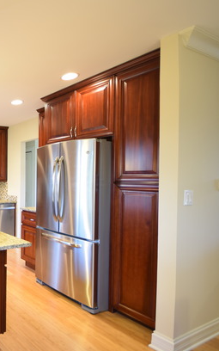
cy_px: 183
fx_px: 229
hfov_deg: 37.2
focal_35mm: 24
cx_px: -51
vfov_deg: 74.8
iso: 100
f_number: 4
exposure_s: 1/2.5
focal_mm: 10
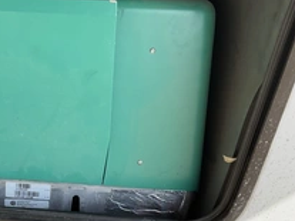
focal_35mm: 56
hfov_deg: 32.3
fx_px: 477
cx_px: 19
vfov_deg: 26.0
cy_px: 128
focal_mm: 3
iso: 25
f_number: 1.8
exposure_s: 1/281
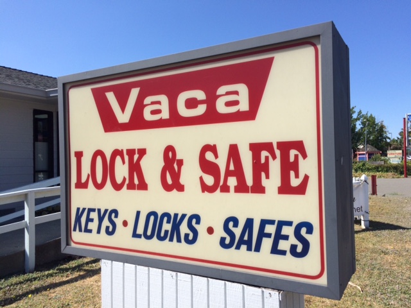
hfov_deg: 61.7
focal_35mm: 29
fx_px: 344
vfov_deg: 48.2
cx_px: 206
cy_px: 154
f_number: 2.2
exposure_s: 1/2160
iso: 32
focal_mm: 4.15
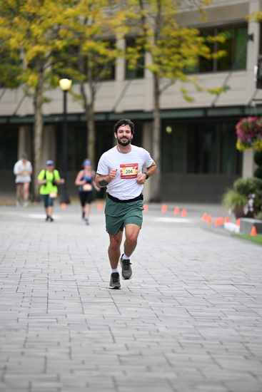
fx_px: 2182
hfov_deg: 6.9
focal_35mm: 200
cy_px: 196
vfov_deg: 10.3
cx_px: 131
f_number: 2.8
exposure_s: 1/5000
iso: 1600
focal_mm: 200
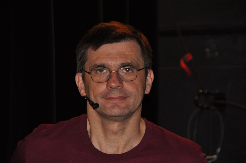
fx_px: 1689
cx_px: 123
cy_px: 82
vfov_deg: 5.5
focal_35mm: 248
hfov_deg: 8.3
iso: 800
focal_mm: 165
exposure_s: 1/60
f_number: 6
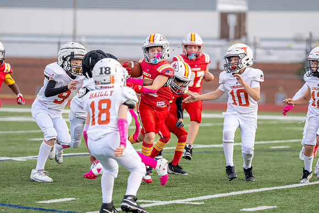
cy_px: 113
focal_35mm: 272
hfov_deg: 7.6
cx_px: 170
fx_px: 2414
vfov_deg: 5.0
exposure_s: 1/2500
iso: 500
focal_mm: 171
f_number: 2.8
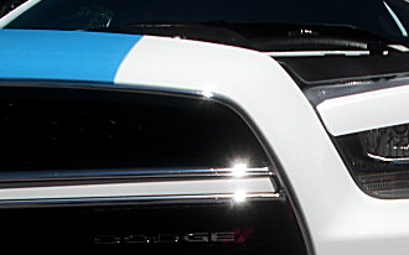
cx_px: 296
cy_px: 266
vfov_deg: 17.1
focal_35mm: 74
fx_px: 825
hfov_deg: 27.5
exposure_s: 1/320
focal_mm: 6.3
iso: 50
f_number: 7.9
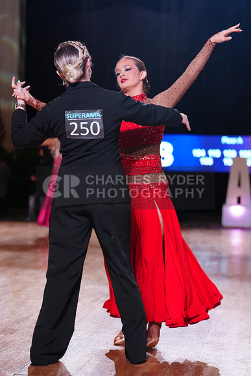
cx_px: 126
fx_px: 826
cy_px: 188
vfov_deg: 25.7
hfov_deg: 17.3
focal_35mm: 79
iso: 1000
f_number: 2.8
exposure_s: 1/400
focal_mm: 79
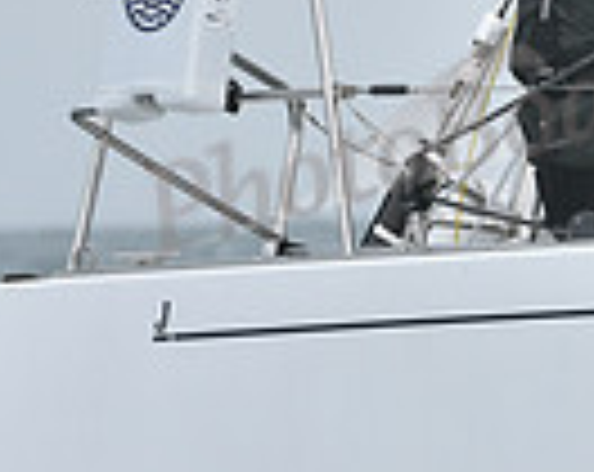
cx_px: 1017
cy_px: 308
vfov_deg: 1.9
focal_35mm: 826
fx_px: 14489
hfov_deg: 2.3
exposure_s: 1/1000
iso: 320
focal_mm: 200
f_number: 5.6
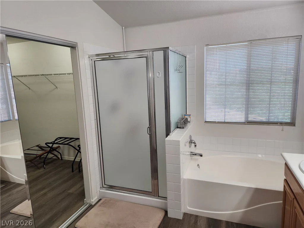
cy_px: 114
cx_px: 152
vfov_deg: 58.9
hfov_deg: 73.9
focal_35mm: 23
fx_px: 202
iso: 100
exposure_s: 1/120
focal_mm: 6.4
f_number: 1.8
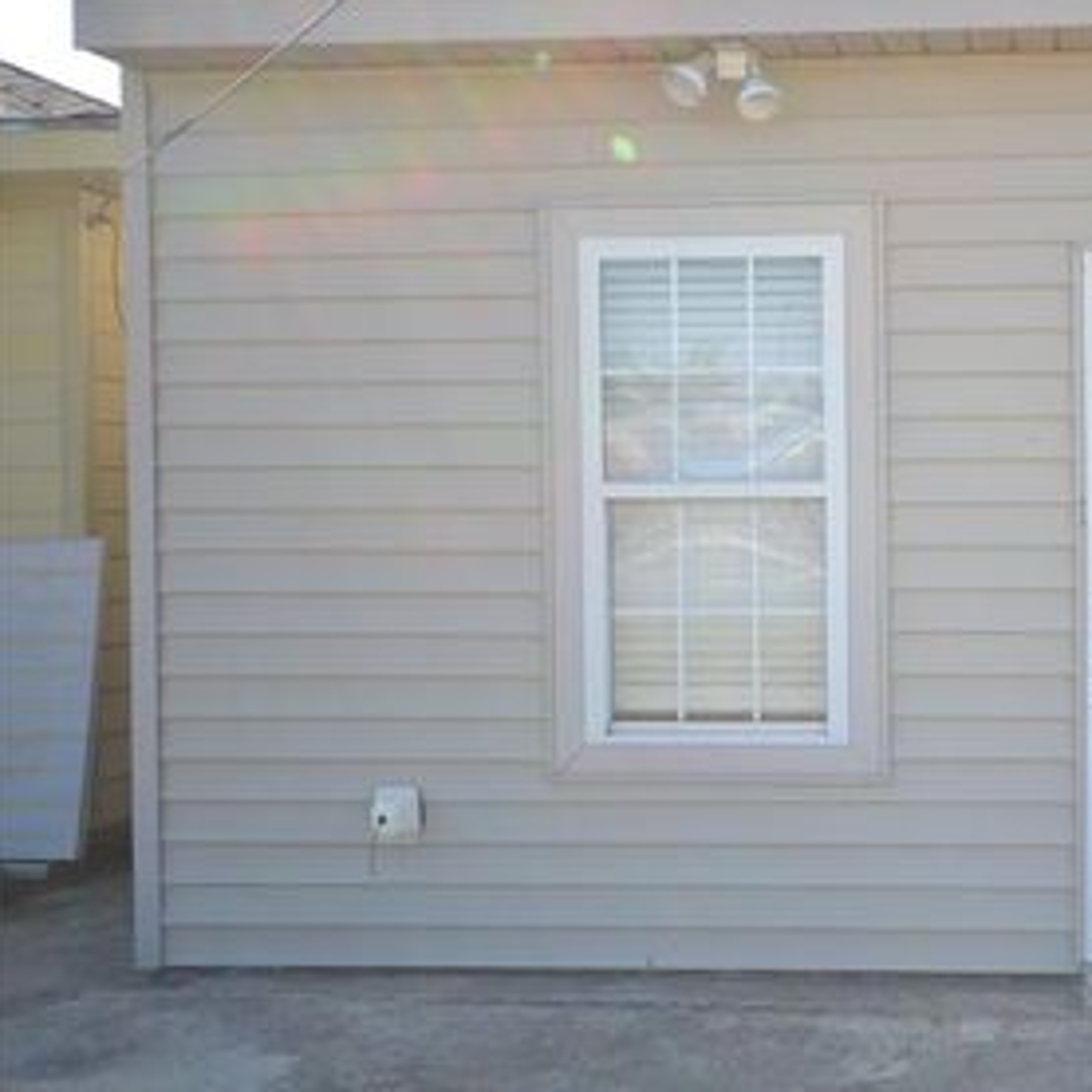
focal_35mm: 46
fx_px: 1642
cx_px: 970
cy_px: 487
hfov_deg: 34.8
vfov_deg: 36.8
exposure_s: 1/125
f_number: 5.6
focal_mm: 20
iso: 100
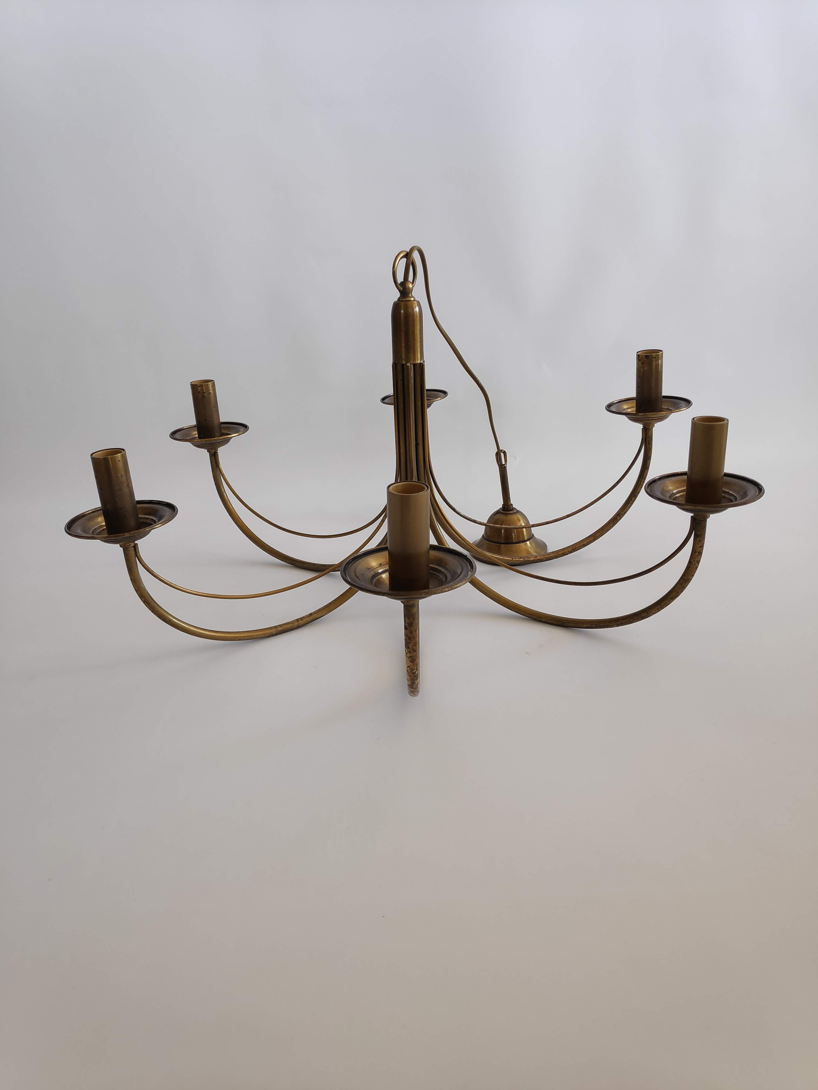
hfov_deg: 66.0
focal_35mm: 20
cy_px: 545
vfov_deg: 81.7
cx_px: 409
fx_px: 630
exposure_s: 1/100
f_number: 1.9
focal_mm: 3.94
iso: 314
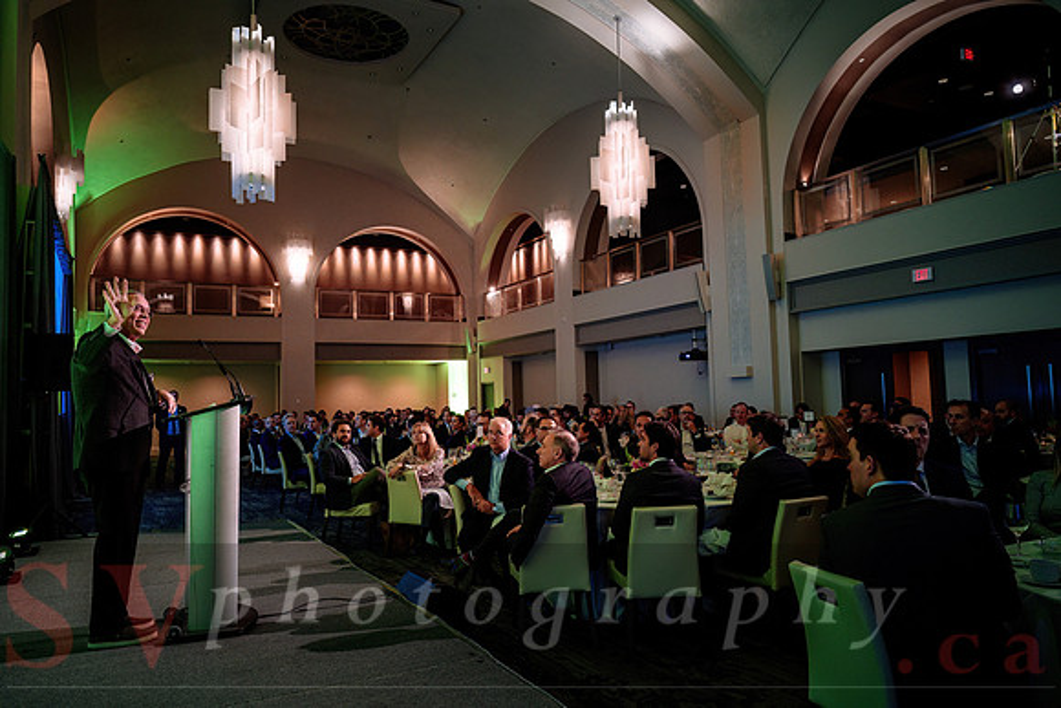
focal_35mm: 25
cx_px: 515
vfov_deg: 50.9
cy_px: 355
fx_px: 744
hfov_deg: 71.0
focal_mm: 24
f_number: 4
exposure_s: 1/60
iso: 1000
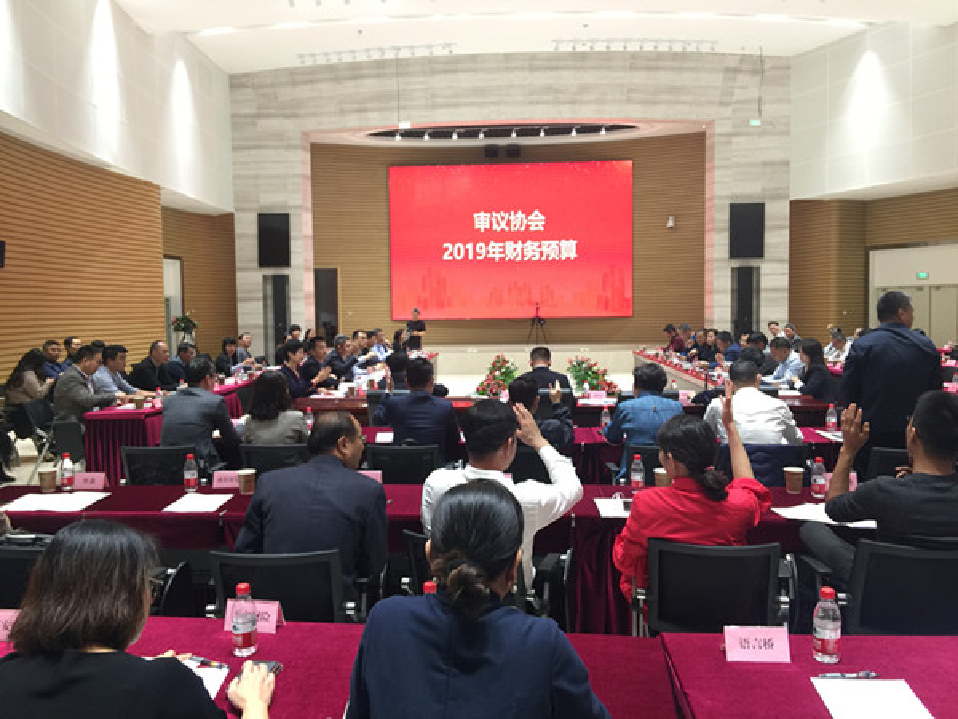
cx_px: 479
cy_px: 360
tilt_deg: -3.3
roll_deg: -1.0
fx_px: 803
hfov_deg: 61.7
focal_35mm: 29
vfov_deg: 48.2
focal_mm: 4.15
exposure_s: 1/17
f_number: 2.2
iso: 40
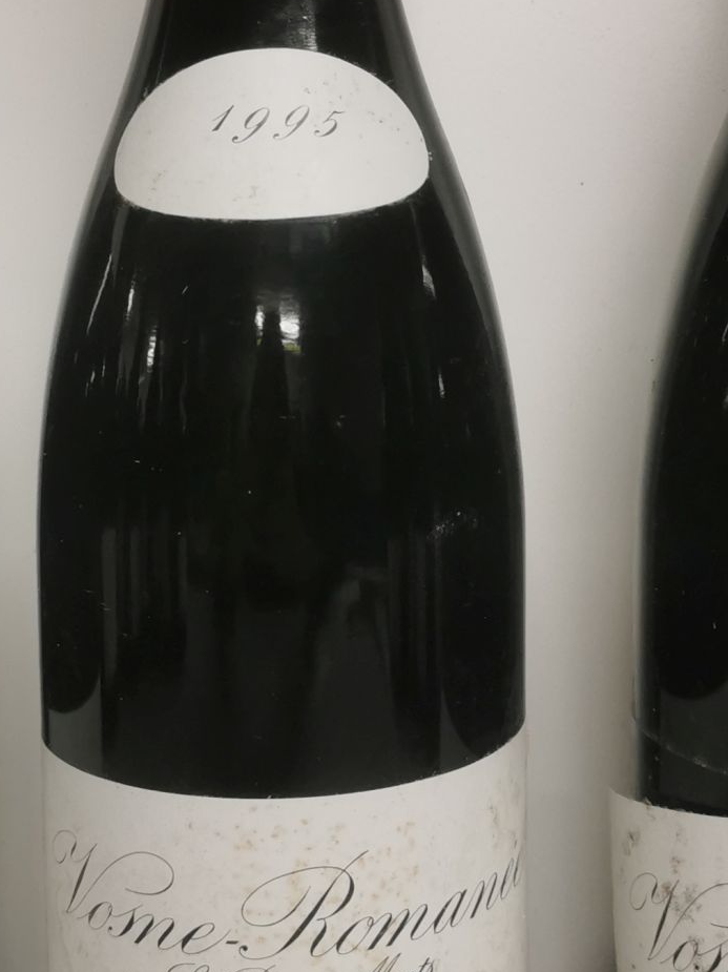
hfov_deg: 20.1
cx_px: 335
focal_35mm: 73
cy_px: 324
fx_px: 2048
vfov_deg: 26.5
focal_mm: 5.58
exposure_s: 1/100
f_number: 1.8
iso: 125
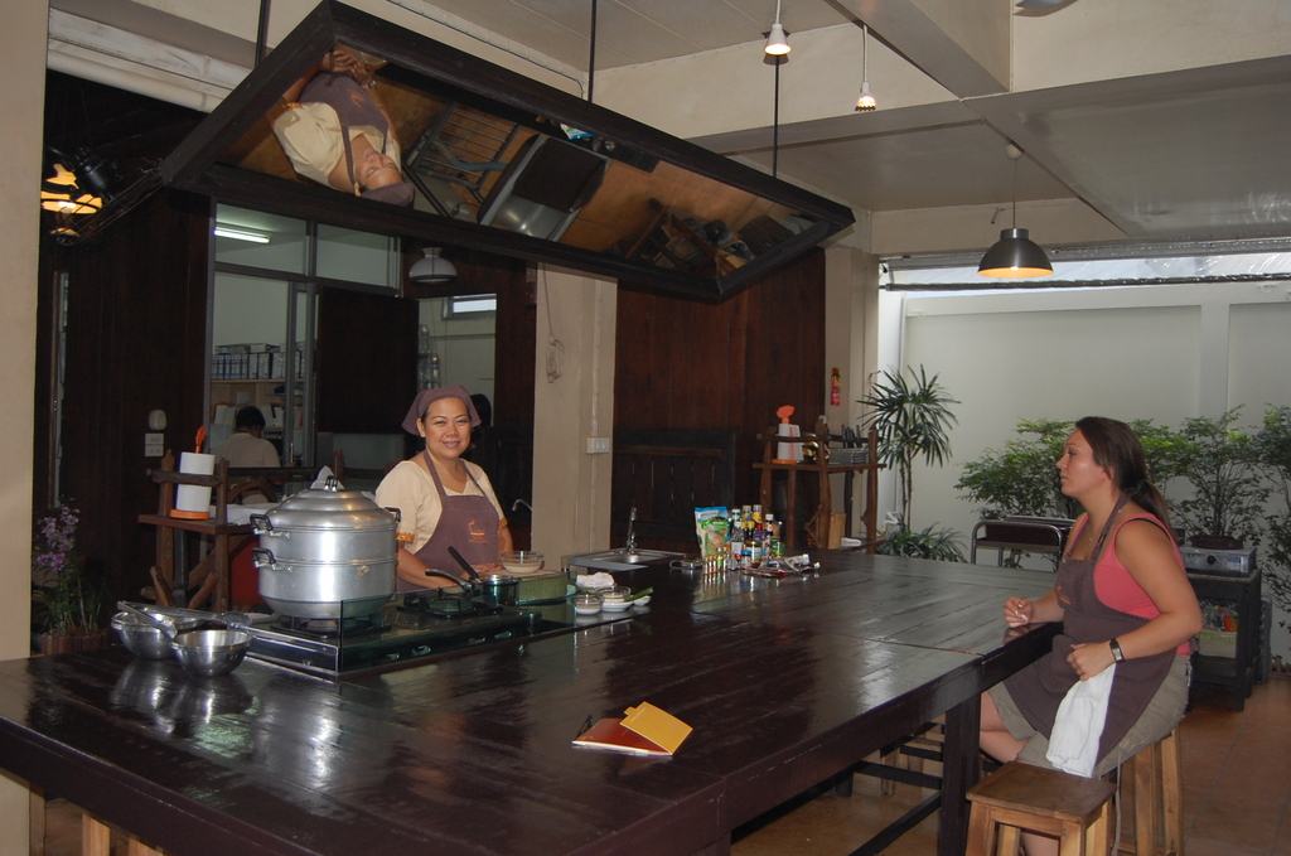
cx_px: 646
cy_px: 428
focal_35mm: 30
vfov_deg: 43.5
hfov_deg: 62.0
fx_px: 1074
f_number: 3.8
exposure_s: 1/60
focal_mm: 20
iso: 400
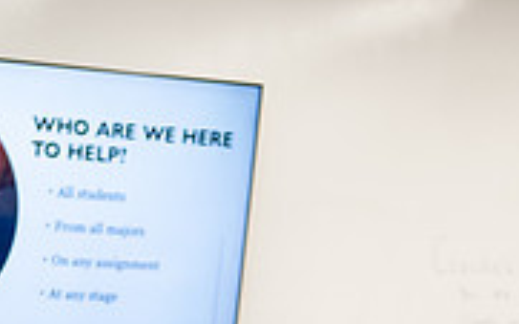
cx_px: 224
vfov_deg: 8.1
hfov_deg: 13.3
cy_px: 526
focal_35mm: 157
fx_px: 2220
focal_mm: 48
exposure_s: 1/200
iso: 1250
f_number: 3.2
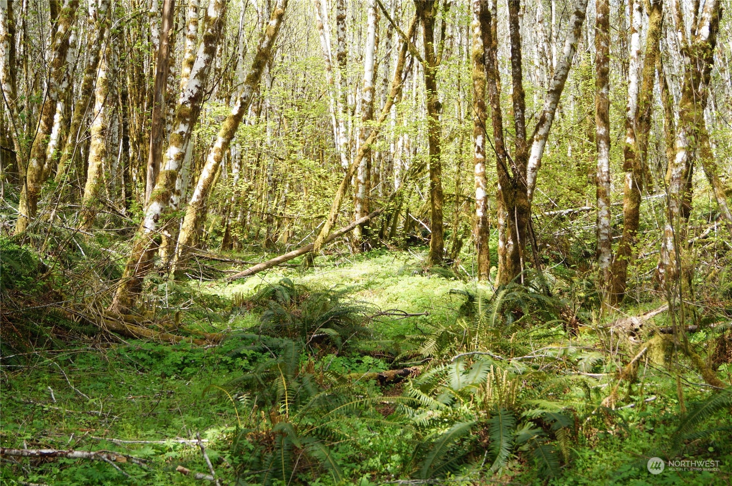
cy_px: 243
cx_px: 366
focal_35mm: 45
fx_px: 914
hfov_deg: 43.6
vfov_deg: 29.8
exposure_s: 1/80
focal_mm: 30
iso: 100
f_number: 6.3
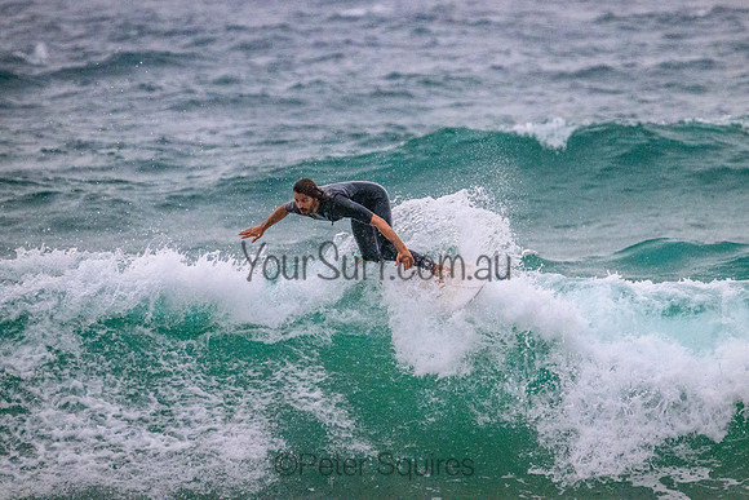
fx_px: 14069
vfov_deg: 2.0
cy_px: 218
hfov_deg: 3.0
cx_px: 422
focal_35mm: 676
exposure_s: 1/2000
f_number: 11
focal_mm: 600
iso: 8000
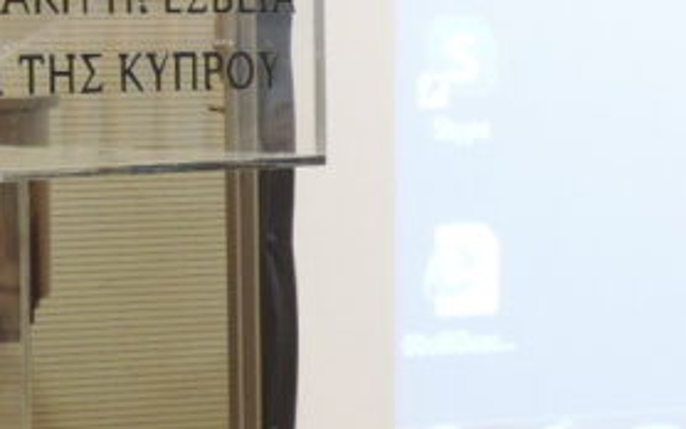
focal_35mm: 156
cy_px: 39
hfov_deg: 12.8
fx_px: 2918
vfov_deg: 8.4
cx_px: -296
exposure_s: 1/20
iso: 400
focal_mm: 7.1
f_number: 3.3
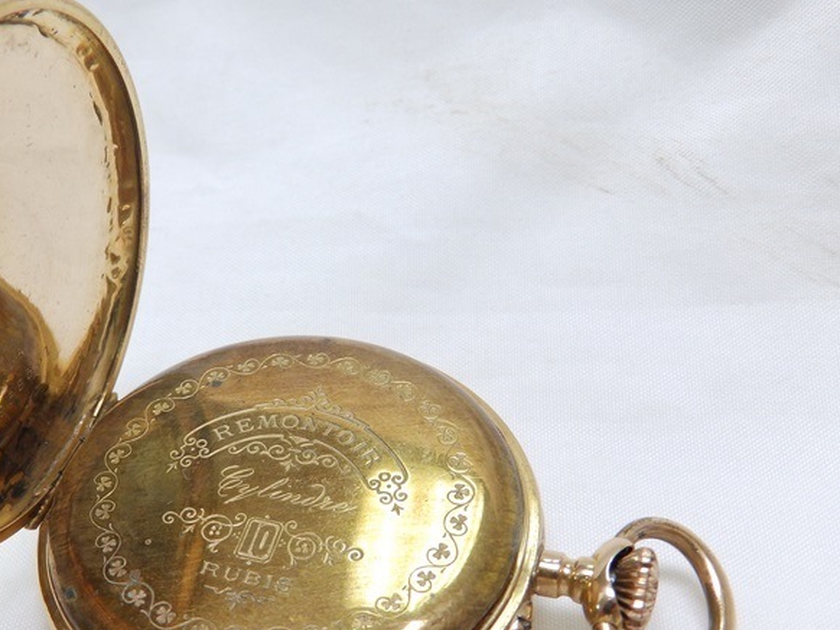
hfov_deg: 42.6
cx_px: 313
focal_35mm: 44
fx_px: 1067
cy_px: 410
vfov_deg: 32.6
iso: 250
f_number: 3.7
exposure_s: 1/30
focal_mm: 5.7
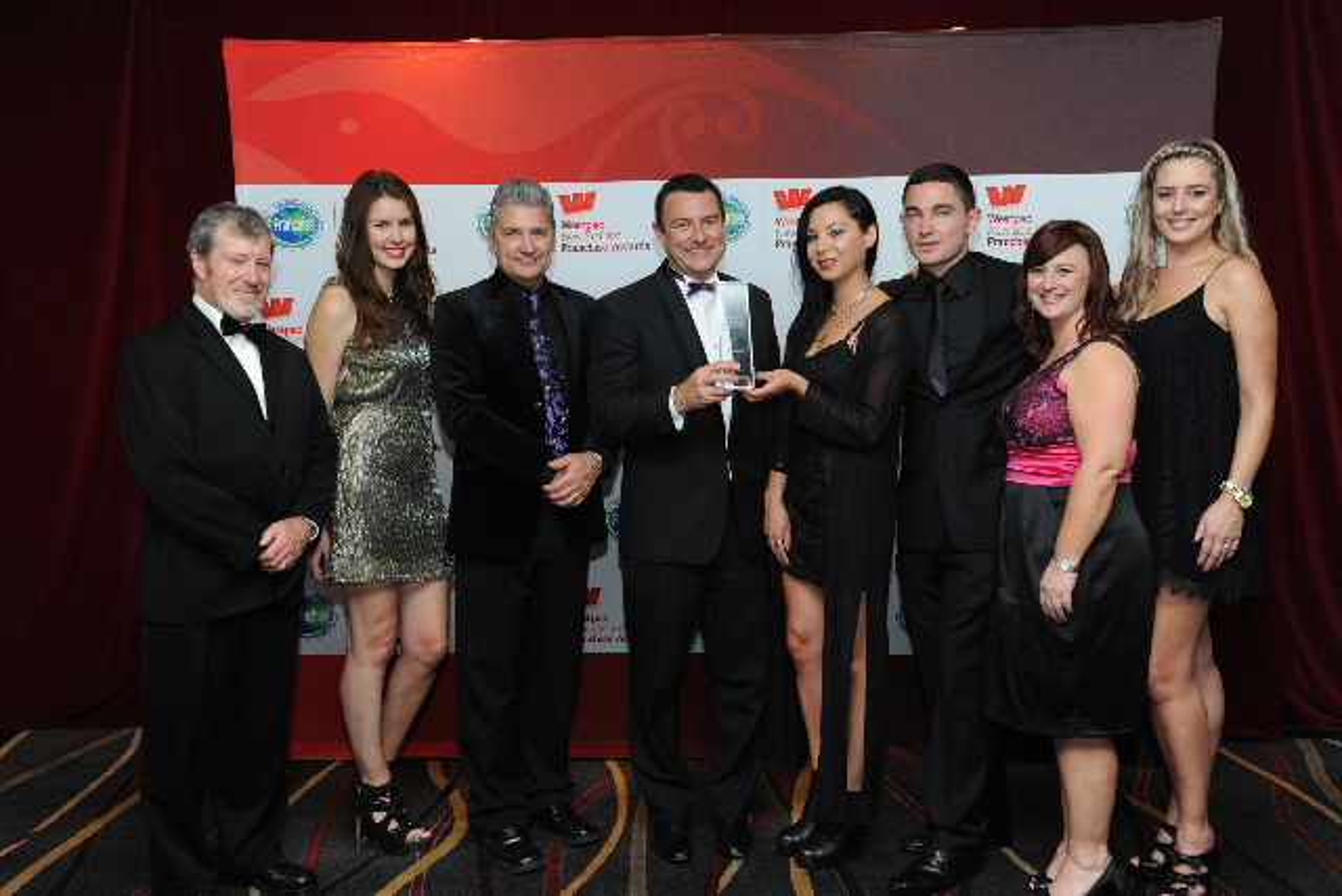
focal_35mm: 38
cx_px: 671
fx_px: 1417
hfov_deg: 50.7
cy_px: 448
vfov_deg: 35.1
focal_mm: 38
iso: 2000
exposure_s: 1/80
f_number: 7.1
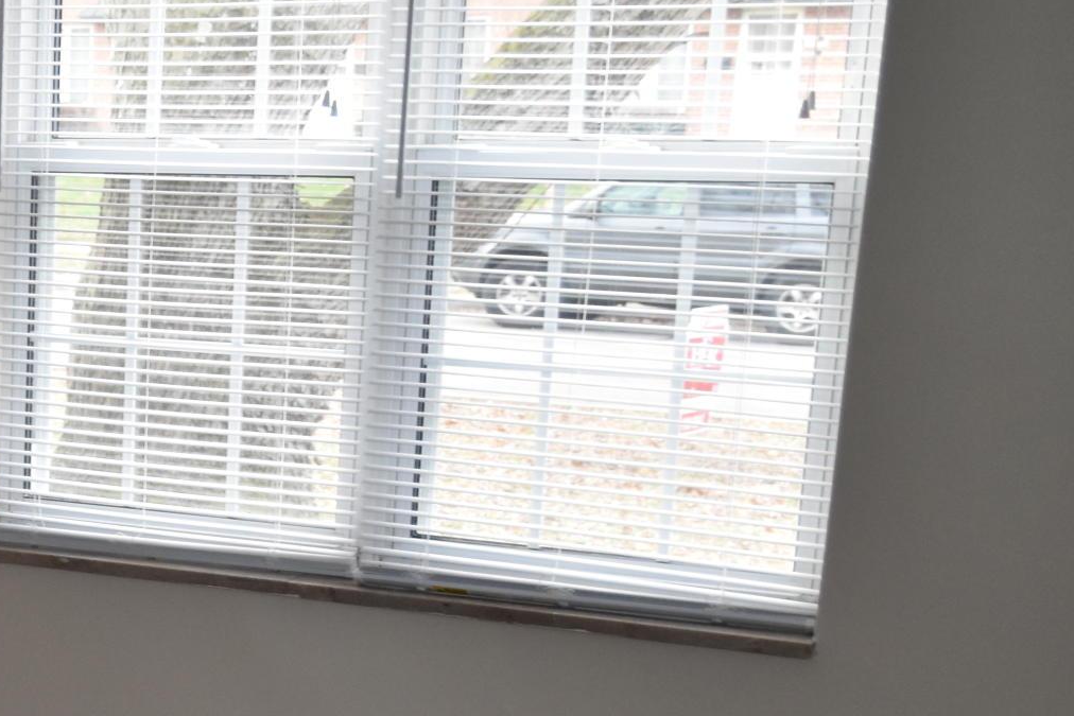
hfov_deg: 20.8
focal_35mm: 84
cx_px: -492
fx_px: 2521
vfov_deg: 15.8
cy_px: 750
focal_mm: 19
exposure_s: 1/80
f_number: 4.5
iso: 800
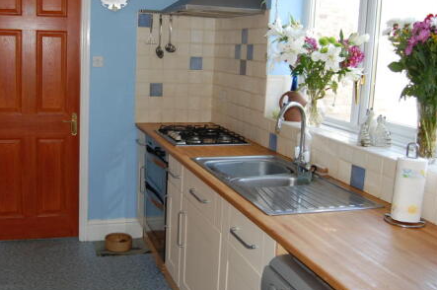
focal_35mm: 40
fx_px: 485
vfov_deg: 33.2
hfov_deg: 48.1
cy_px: 116
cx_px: 164
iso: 200
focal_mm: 18
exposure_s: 1/60
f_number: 3.5
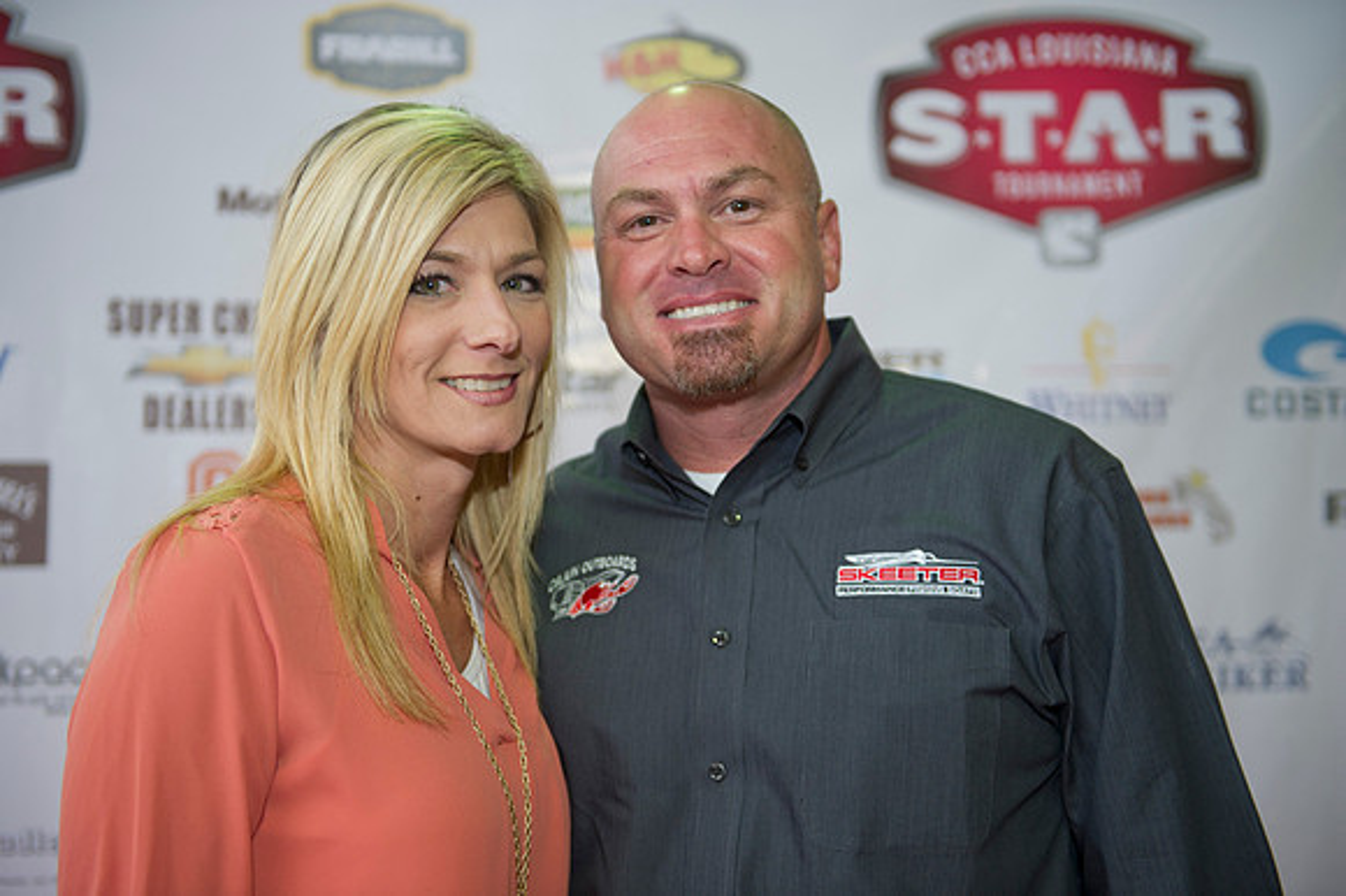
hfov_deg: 39.6
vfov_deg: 27.0
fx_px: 1868
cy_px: 448
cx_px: 673
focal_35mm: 50
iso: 640
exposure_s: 1/100
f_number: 2.8
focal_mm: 50
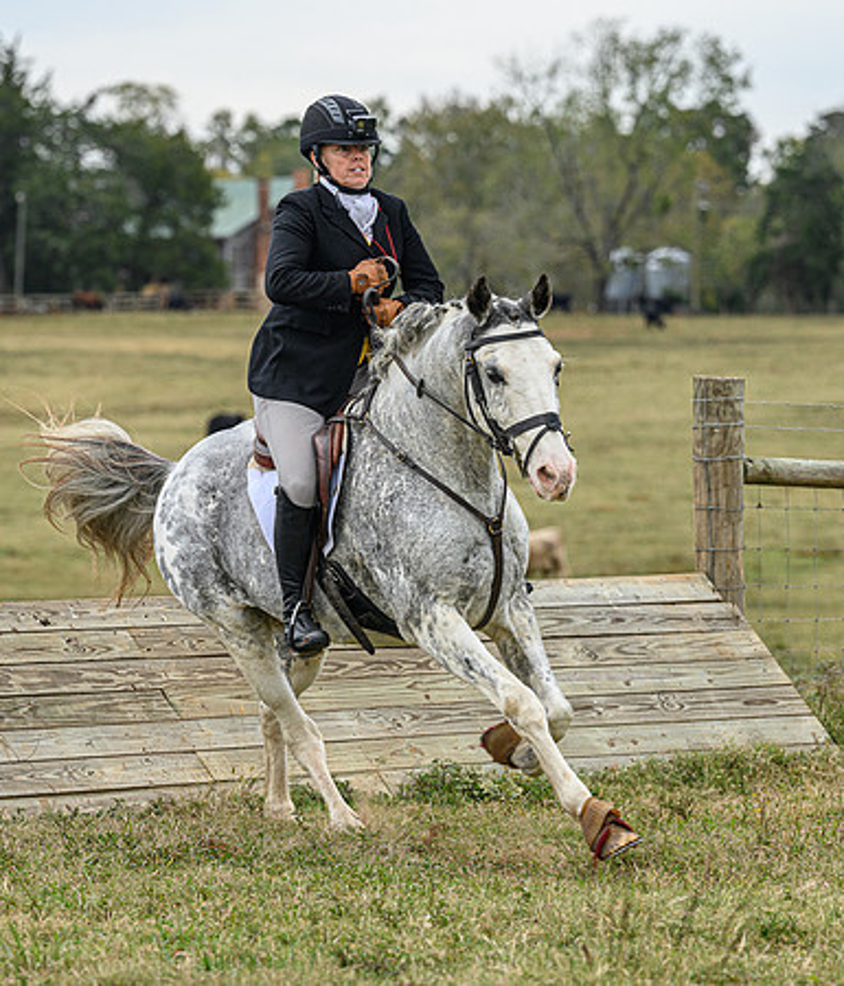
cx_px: 311
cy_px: 473
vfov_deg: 9.3
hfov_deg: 8.0
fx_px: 6035
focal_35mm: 201
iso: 500
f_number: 3.5
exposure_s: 1/800
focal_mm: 120
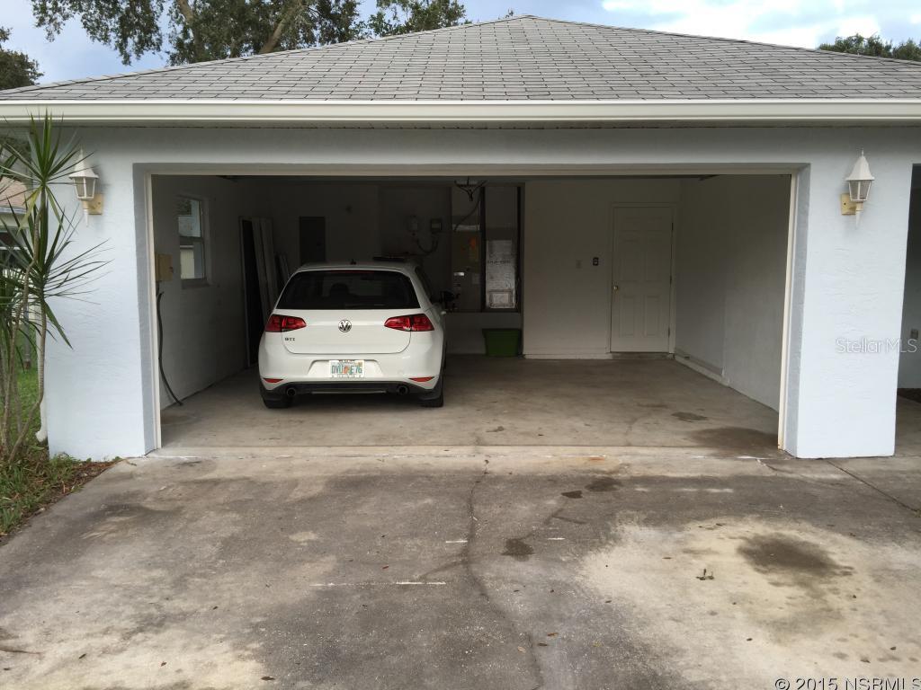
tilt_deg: -7.1
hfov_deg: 61.7
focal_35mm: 29
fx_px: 772
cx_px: 460
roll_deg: -1.3
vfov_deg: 48.2
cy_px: 345
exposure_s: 1/199
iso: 32
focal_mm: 4.15
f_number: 2.2
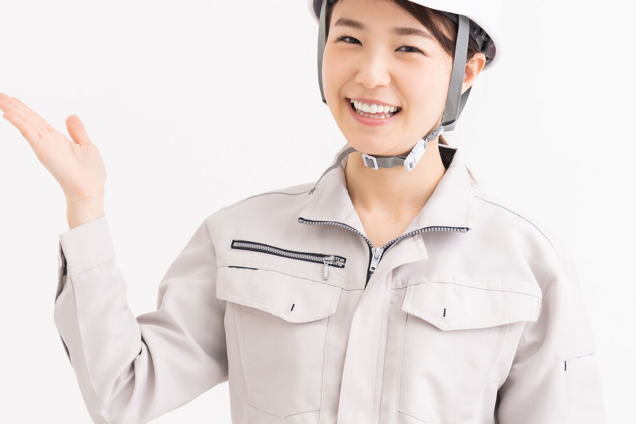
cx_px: 197
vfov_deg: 11.3
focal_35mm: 121
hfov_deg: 16.9
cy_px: 187
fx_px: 2137
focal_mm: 70
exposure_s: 1/80
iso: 100
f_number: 3.2
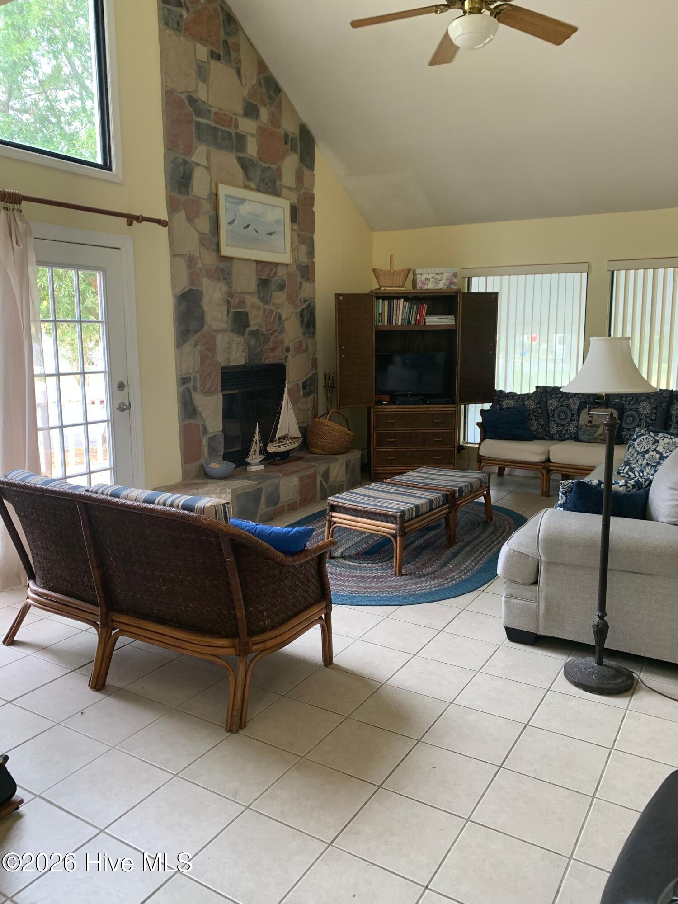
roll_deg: +0.4
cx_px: 339
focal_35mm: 26
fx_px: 679
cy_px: 452
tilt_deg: -8.9
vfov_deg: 67.3
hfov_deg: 53.1
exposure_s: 1/60
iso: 80
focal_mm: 4.25
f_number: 1.8
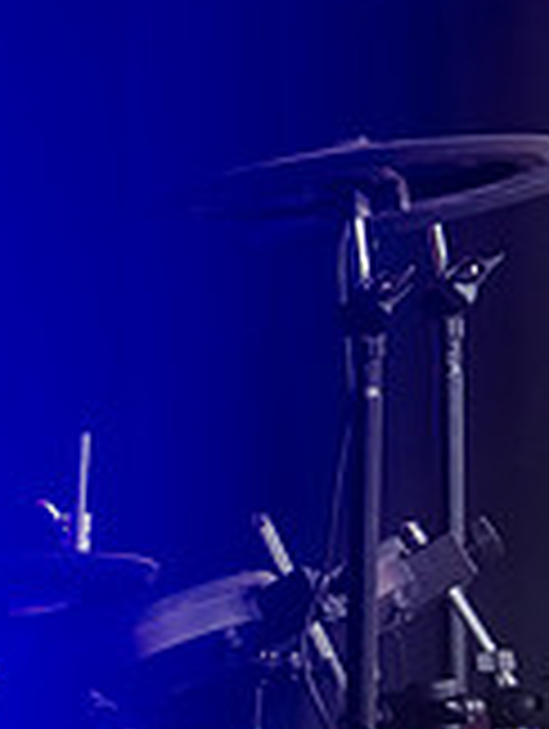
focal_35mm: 363
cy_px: 208
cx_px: -149
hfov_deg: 4.1
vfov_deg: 5.4
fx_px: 7656
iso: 320
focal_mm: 92
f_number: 9
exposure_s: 1/60
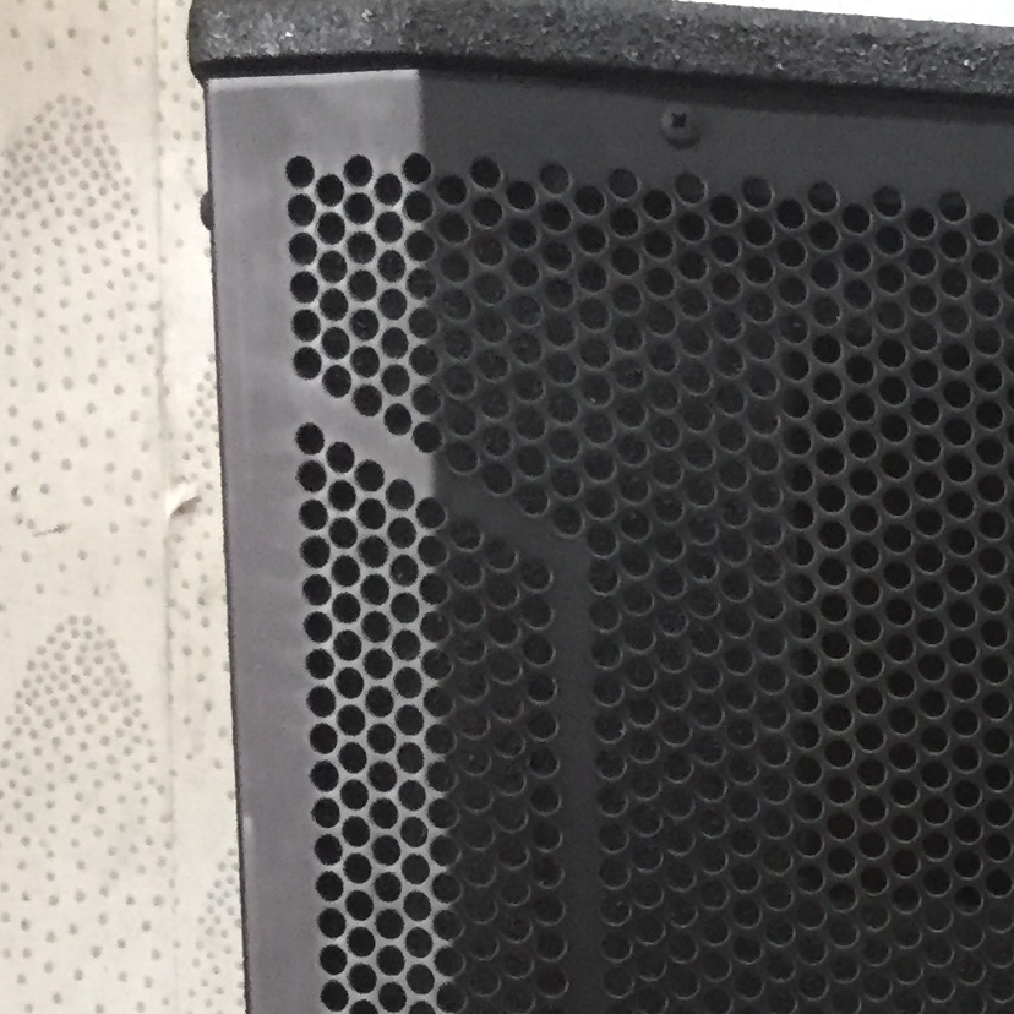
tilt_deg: -6.2
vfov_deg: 16.1
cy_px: 1395
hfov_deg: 15.1
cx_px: 1790
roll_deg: -1.6
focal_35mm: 101
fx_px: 3347
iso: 250
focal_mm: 4.15
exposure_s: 1/17
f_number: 2.2
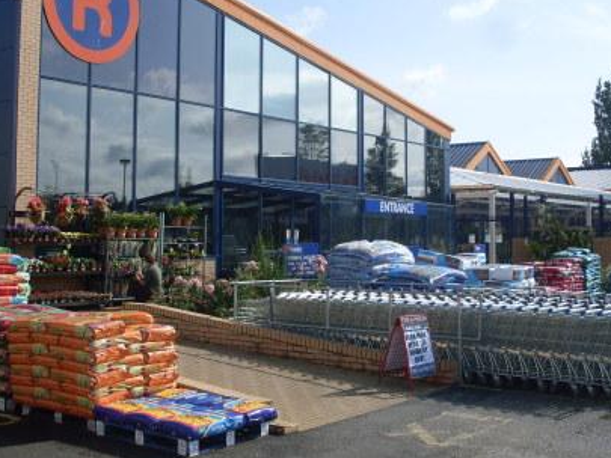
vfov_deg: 30.3
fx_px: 847
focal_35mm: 48
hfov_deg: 39.6
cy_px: 208
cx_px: 330
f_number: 8.4
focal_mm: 6.3
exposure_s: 1/180
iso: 80
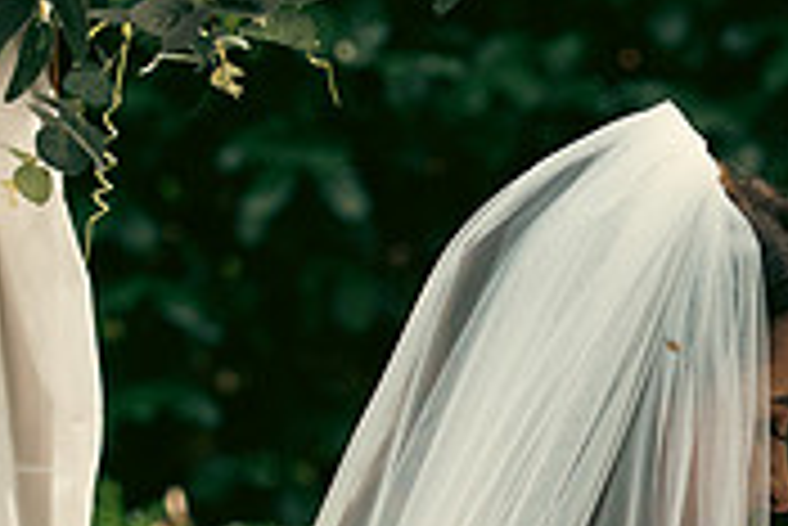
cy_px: 668
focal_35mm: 341
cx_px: 1000
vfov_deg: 4.0
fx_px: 7470
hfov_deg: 6.0
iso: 320
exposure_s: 1/200
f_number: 3.5
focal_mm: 69
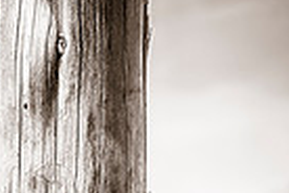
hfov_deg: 4.1
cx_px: -226
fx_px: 4046
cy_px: 360
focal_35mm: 504
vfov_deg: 2.7
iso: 800
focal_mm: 120
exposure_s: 1/500
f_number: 7.1
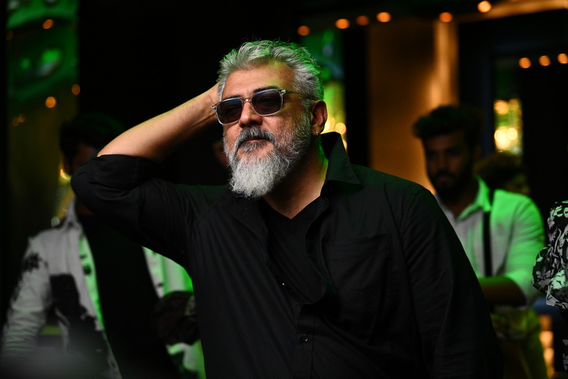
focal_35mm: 70
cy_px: 190
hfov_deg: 28.8
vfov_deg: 19.5
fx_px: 1104
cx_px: 284
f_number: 3.2
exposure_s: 1/200
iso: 2500
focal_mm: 70
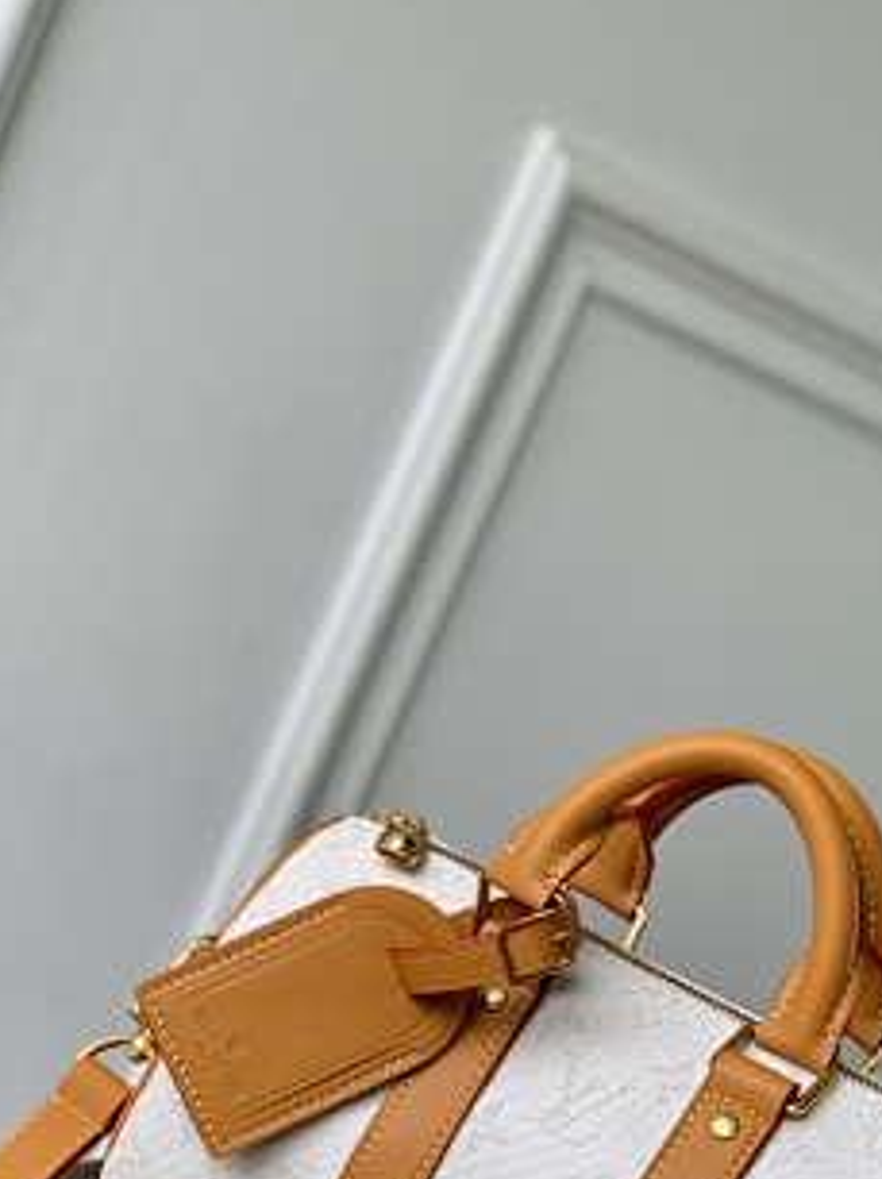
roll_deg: -24.8
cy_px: 878
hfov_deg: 17.3
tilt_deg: -7.4
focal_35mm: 85
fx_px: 2892
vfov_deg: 22.8
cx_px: 584
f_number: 2.4
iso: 16
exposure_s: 1/202
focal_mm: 6
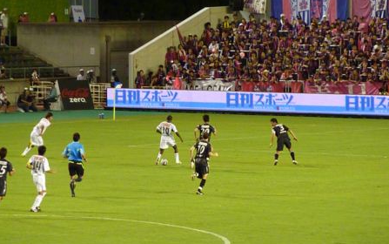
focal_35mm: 320
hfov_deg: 6.6
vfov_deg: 4.1
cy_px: 145
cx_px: 194
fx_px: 3395
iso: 1600
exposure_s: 1/160
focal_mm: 49.2
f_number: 4.9
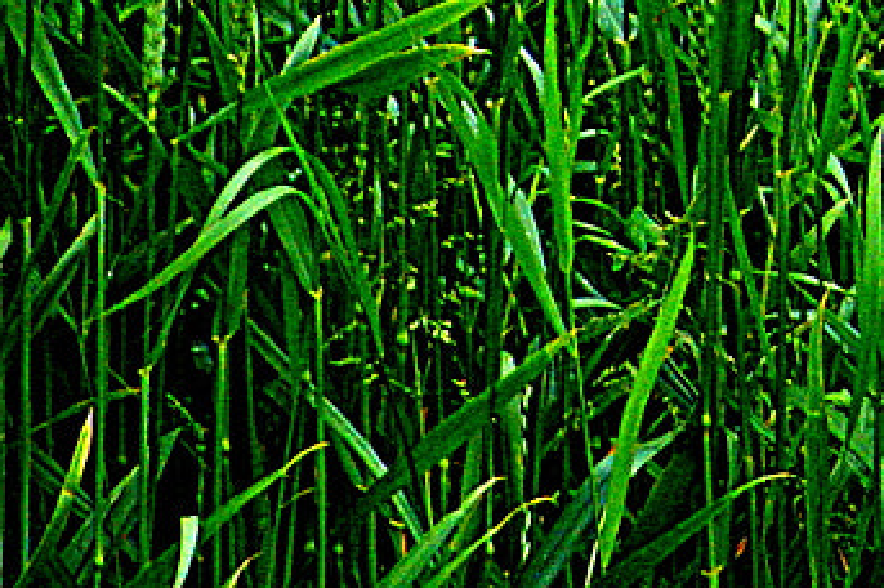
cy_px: -210
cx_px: 1861
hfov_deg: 1.0
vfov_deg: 0.7
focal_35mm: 2101
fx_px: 51541
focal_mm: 300
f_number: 5.6
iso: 400
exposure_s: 1/500
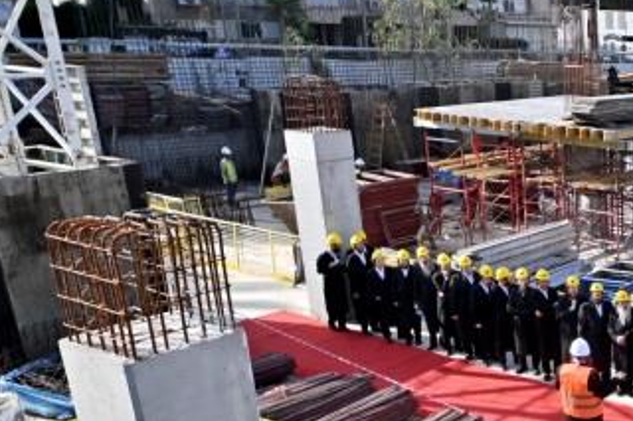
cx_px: 746
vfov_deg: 27.2
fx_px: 844
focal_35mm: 48
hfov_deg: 33.9
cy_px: 363
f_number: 2.8
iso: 40
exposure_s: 1/800
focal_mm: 10
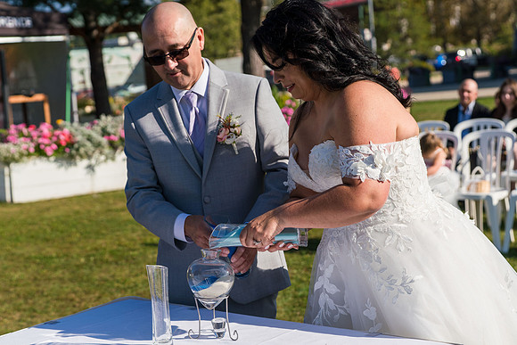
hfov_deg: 31.2
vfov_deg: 21.1
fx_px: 926
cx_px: 258
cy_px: 202
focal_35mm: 64
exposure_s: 1/2500
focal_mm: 55
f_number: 4
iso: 250
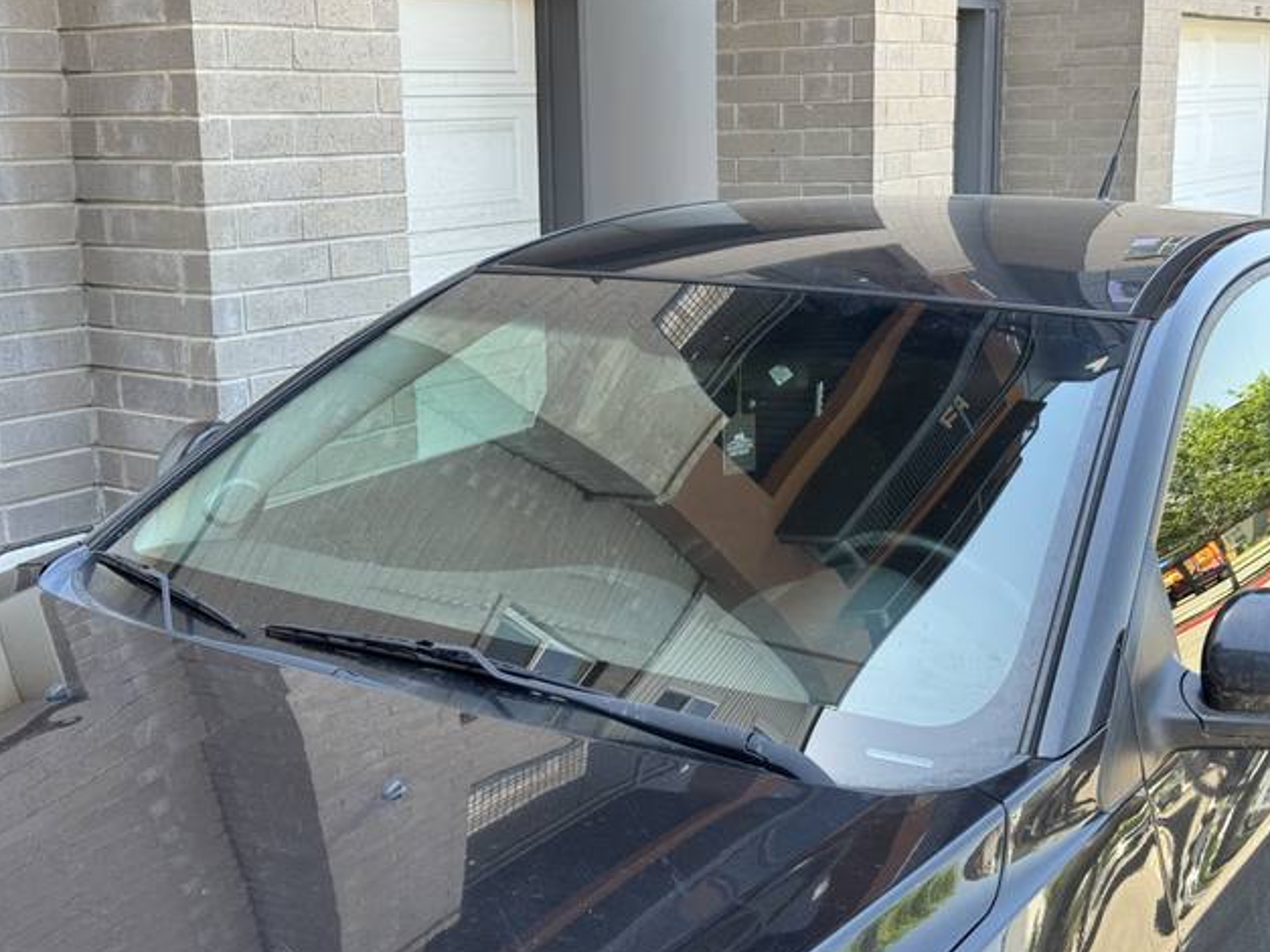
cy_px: 476
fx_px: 1797
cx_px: 642
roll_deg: +0.3
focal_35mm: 49
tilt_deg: -12.5
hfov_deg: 38.9
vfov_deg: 29.7
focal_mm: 6.76
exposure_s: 1/173
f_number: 1.78
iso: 50
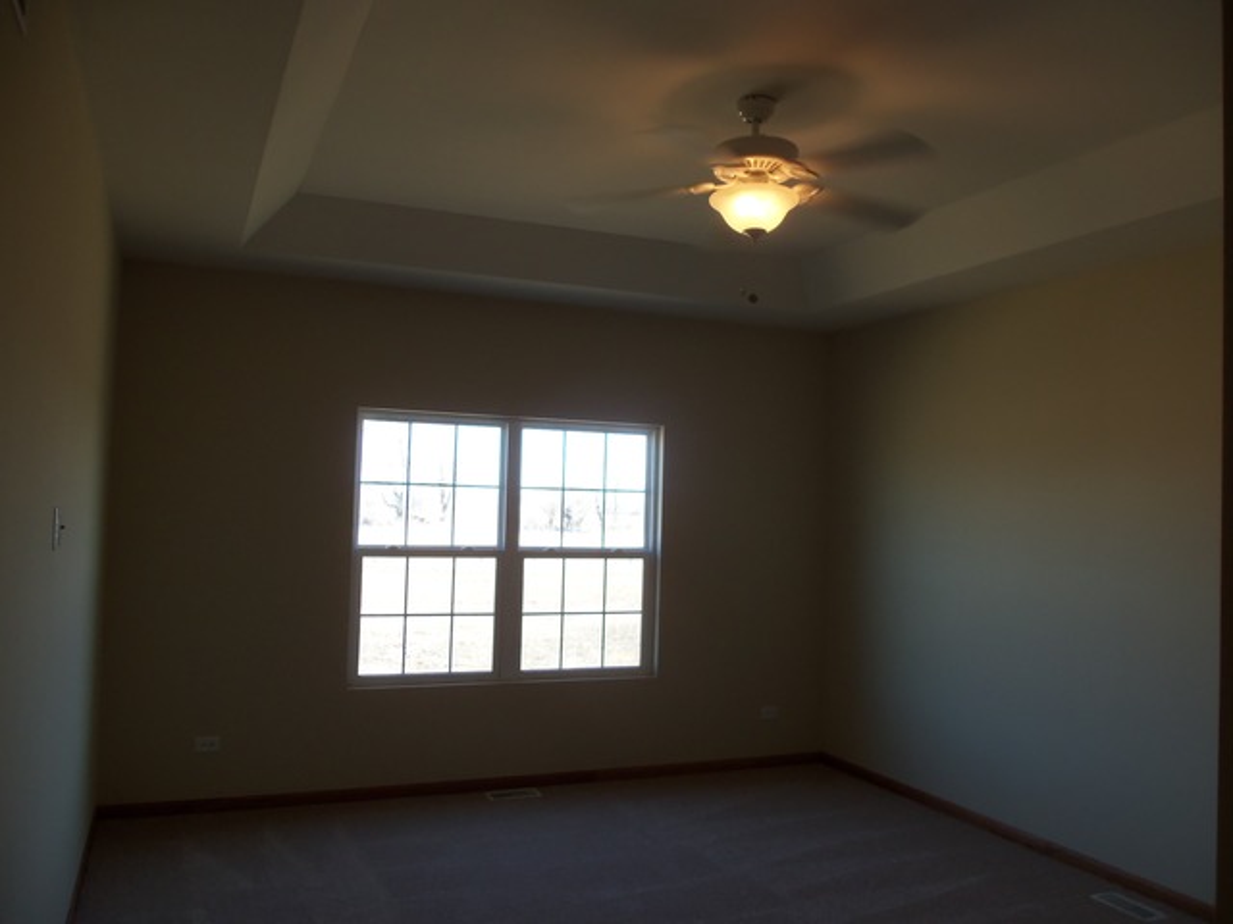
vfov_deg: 48.2
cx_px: 616
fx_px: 1033
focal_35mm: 29
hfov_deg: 61.7
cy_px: 462
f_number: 3.4
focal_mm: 5.2
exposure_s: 1/50
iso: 80
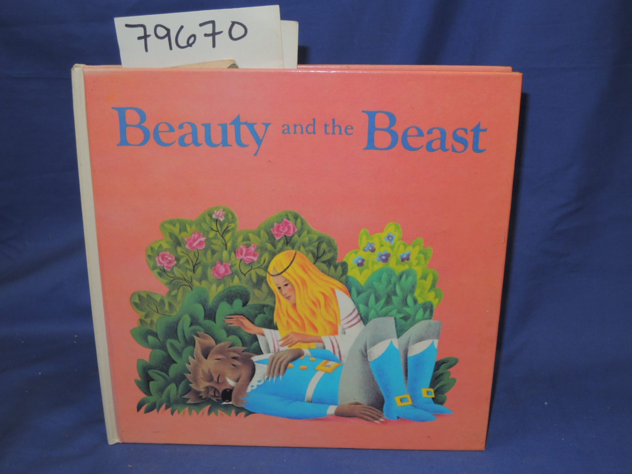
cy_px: 237
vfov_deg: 32.2
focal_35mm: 45
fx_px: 822
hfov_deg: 42.1
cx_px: 316
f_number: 3.5
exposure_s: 1/30
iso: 160
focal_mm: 8.1
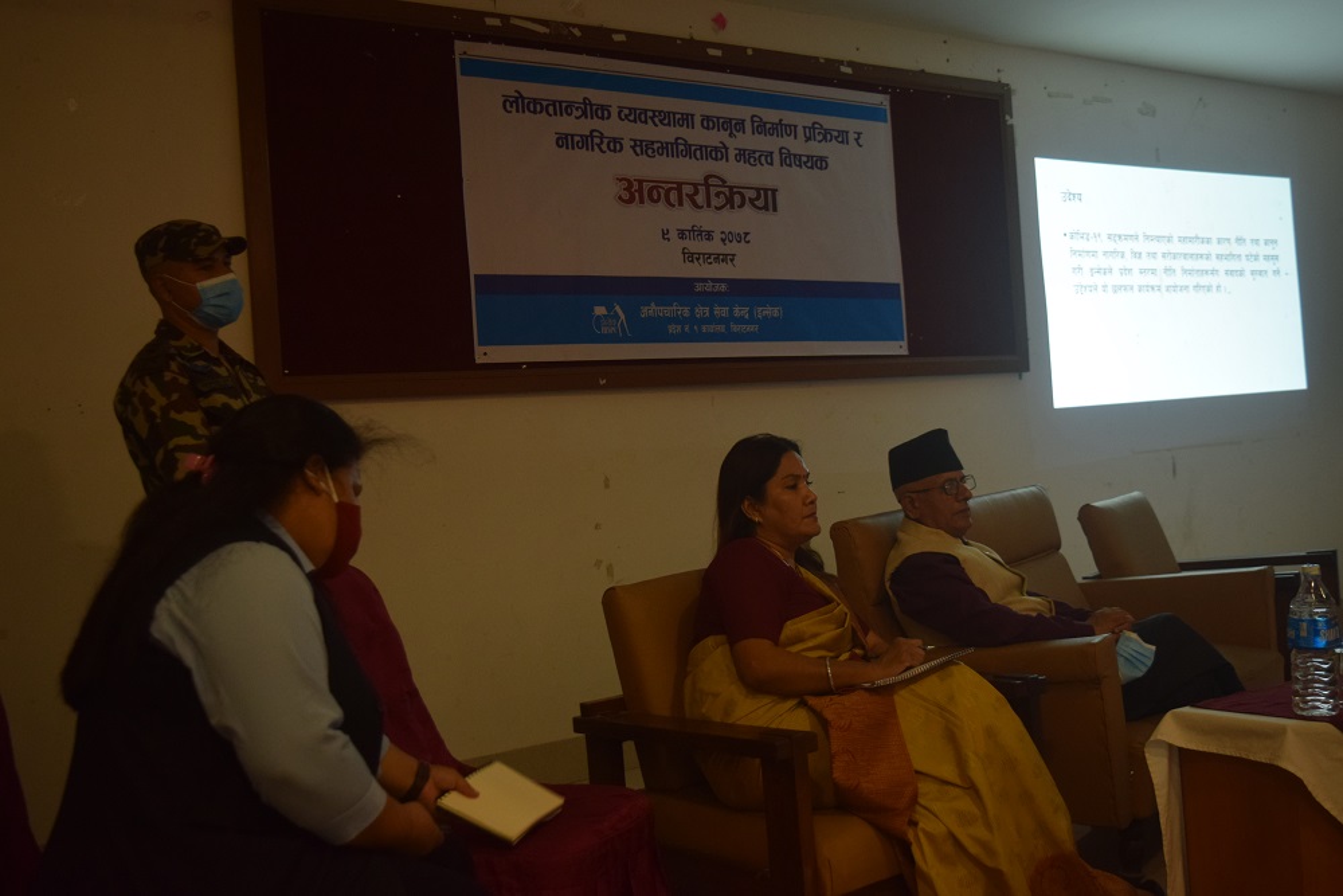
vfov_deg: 36.9
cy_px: 448
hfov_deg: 53.1
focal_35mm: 36
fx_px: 1343
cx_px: 672
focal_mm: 24
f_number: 4
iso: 800
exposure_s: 1/60
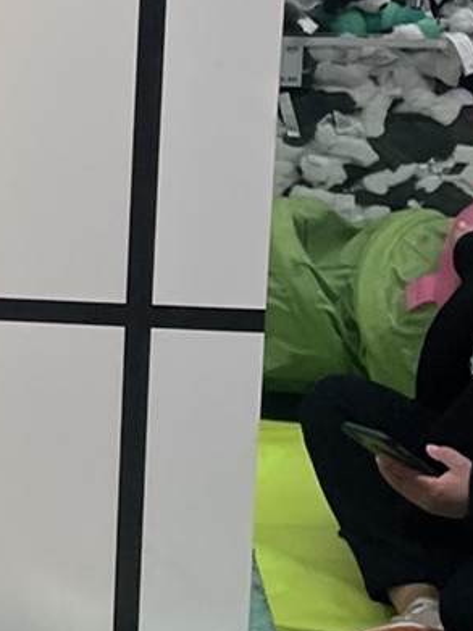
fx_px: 2424
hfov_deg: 10.2
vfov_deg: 14.7
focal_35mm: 133
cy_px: 110
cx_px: -515
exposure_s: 1/111
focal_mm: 4.2
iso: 80
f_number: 1.6
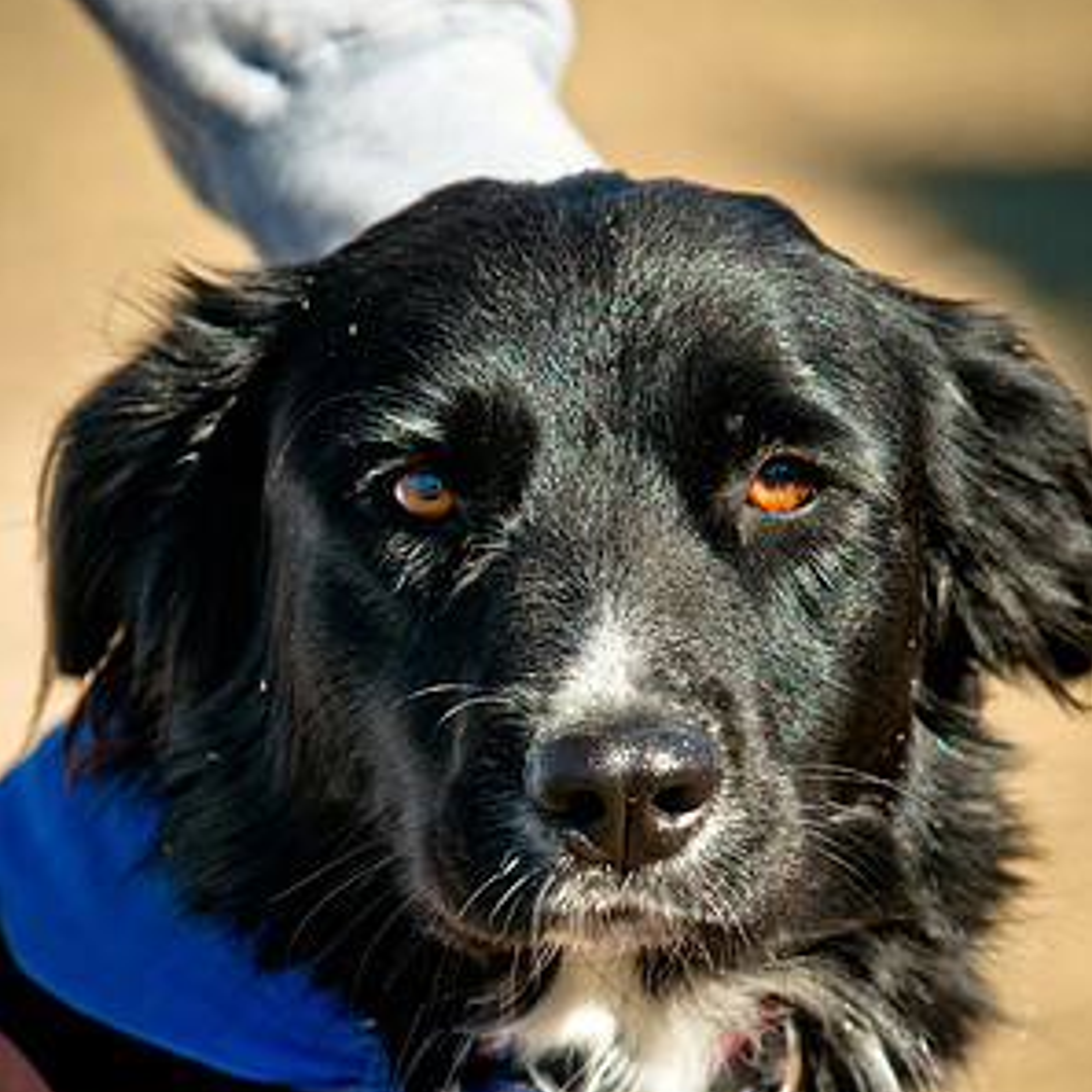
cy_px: 684
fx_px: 13776
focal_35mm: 386
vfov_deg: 4.5
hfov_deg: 4.5
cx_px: 546
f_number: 5.6
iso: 400
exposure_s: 1/1000
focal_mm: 200
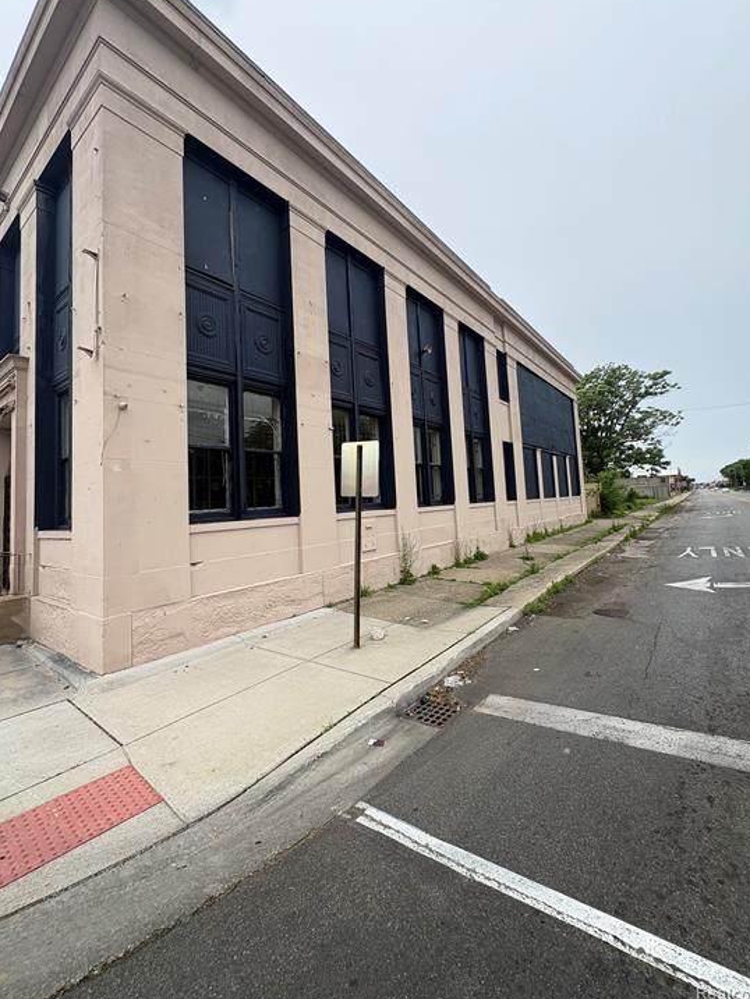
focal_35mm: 15
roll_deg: +1.6
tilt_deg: +5.8
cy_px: 471
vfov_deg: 98.1
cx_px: 378
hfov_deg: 81.8
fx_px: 433
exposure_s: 1/681
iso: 40
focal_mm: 2.22
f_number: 2.2
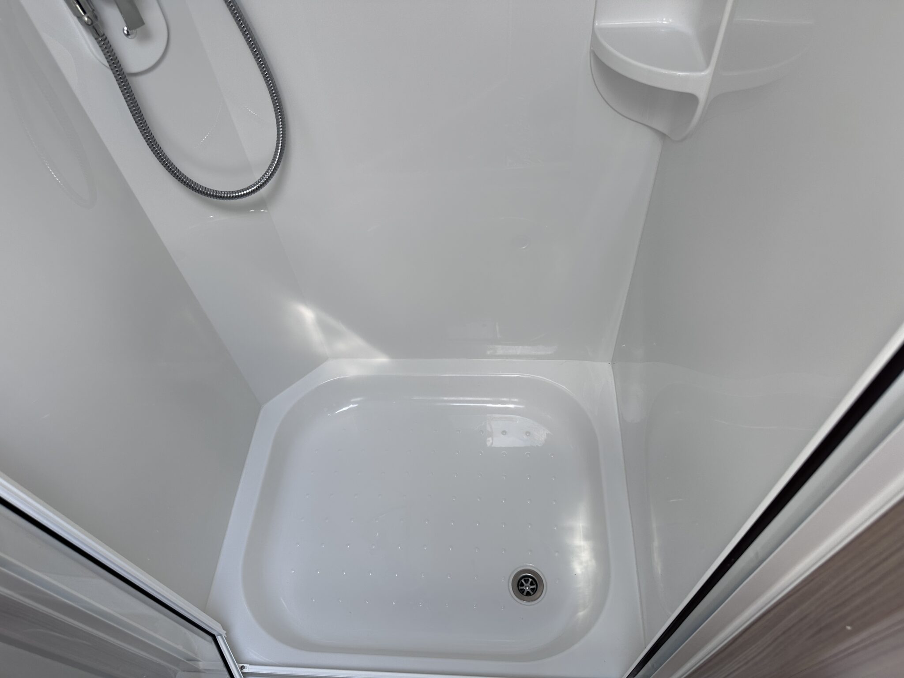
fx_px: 627
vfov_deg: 56.8
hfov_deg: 71.6
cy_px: 339
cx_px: 452
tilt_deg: -52.1
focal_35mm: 24
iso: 64
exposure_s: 1/132
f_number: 1.78
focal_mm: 6.86
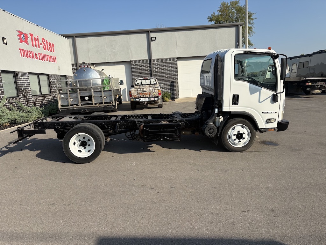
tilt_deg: -6.9
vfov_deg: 53.1
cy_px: 122
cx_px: 163
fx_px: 245
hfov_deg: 67.3
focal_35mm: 26
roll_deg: +5.6
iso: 50
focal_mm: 5.96
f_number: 1.6
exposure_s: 1/3125
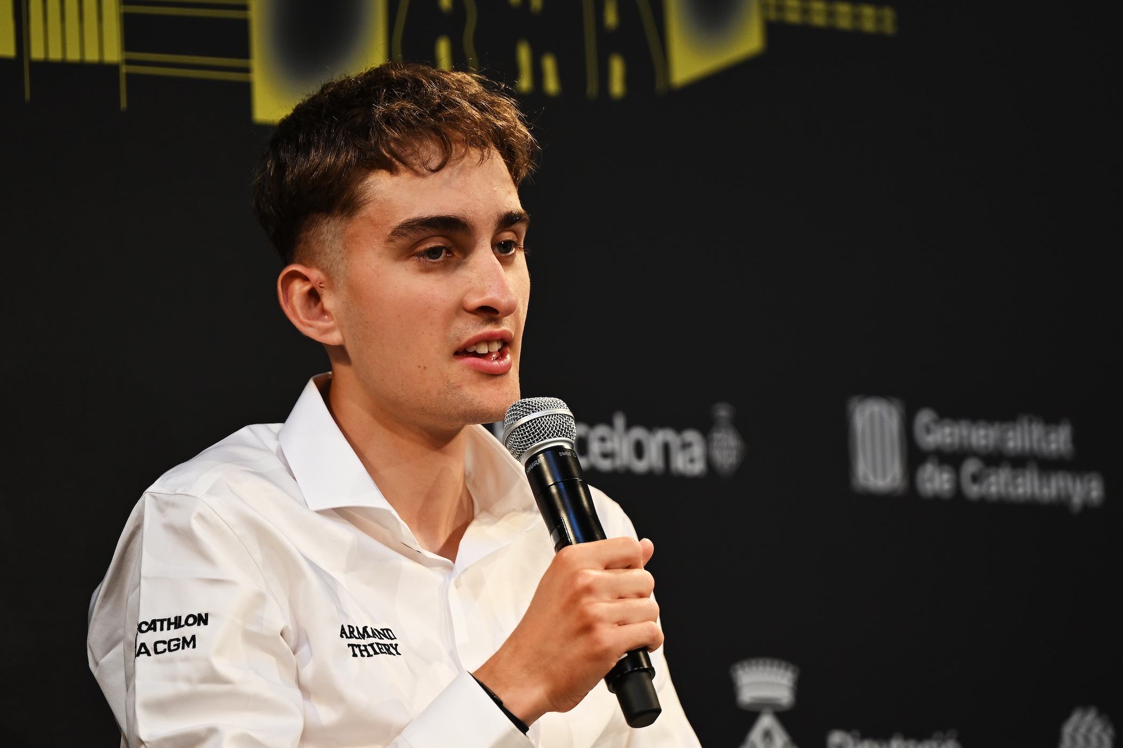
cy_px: 374
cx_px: 562
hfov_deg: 7.6
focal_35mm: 270
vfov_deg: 5.1
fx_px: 8420
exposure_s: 1/400
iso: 500
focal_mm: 180
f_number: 2.8
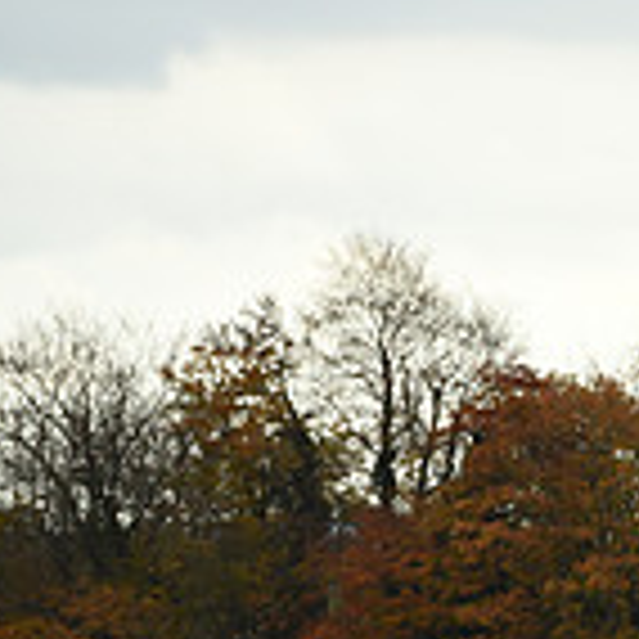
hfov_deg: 2.5
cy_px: 706
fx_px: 14515
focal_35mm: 695
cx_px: 1202
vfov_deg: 2.5
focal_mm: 200
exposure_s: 1/1000
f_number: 5.6
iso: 1100
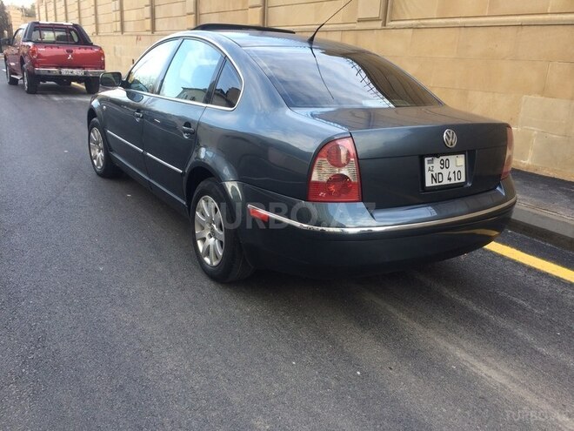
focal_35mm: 29
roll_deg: -2.4
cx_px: 287
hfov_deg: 61.7
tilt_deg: -18.5
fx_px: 481
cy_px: 216
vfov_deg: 48.2
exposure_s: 1/114
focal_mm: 4.15
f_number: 2.2
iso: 32
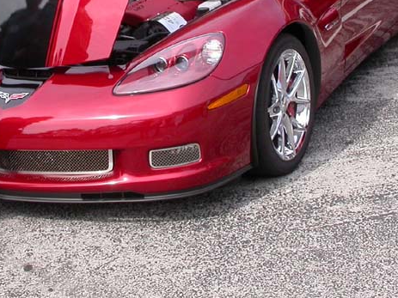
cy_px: -3
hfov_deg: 23.2
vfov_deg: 17.2
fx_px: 966
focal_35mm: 84
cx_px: 140
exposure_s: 1/217
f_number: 6
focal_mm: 7.85
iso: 100
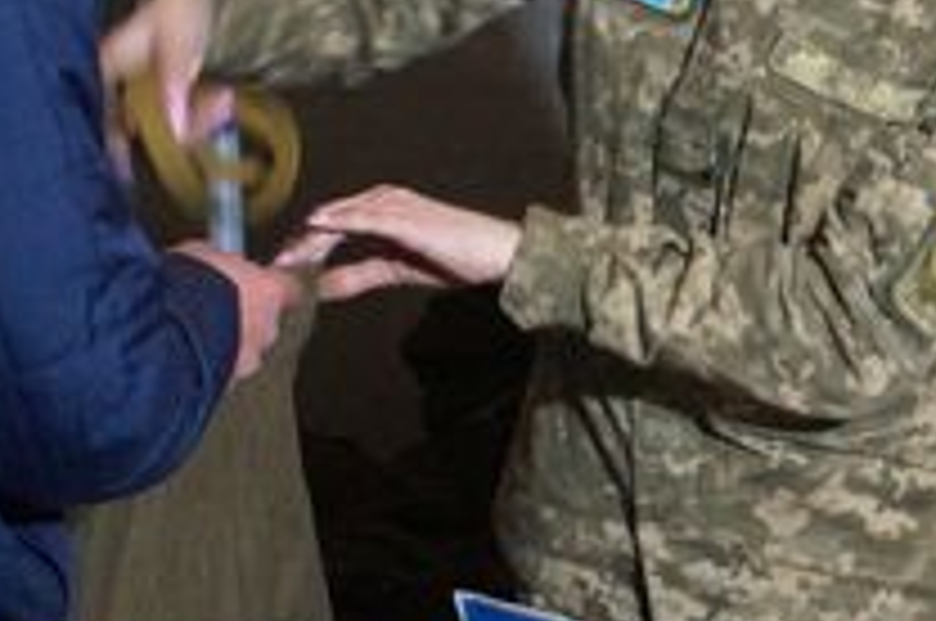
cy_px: 220
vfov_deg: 7.7
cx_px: 986
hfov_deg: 11.5
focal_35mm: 177
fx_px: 4587
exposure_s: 1/40
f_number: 5.6
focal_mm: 35
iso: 3200
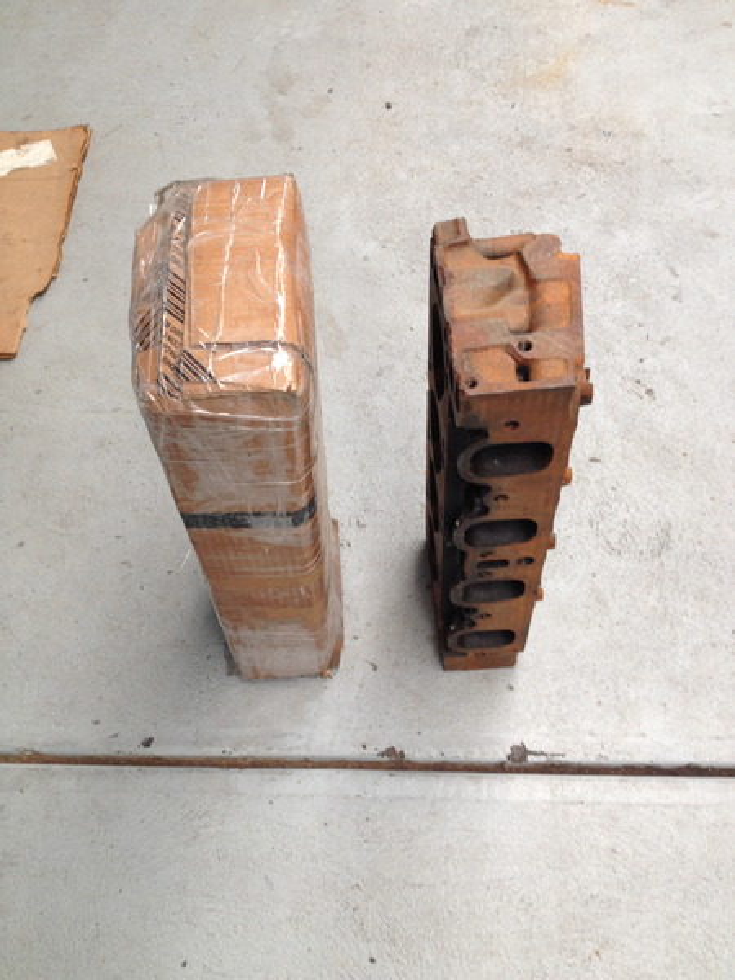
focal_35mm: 35
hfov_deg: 40.7
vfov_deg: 52.6
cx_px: 368
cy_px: 490
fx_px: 991
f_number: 2.4
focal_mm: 4.28
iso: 50
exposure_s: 1/20
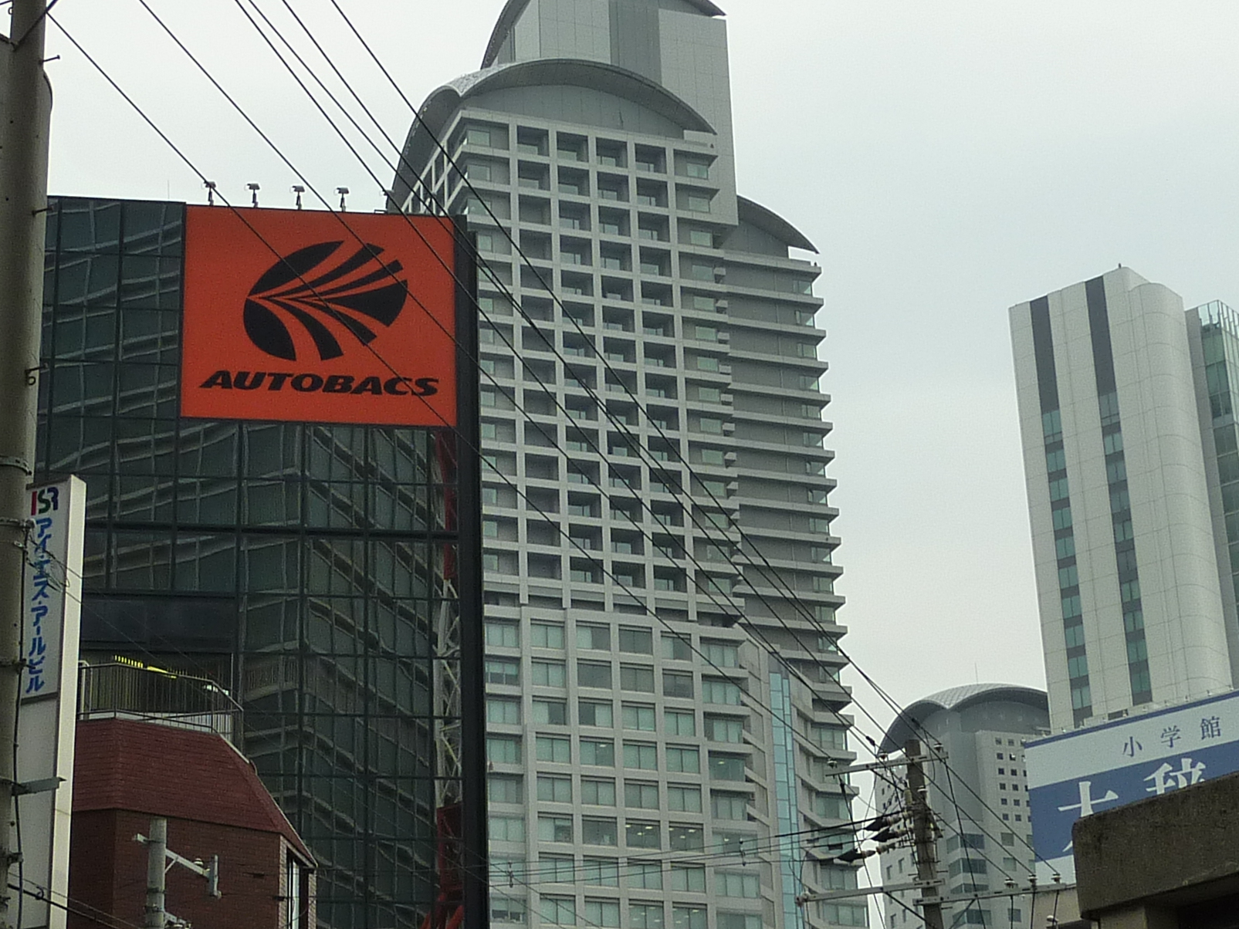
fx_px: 2649
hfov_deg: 26.3
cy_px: 475
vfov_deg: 19.9
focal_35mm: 74
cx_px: 507
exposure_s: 1/400
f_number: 4
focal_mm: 5.3
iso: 125
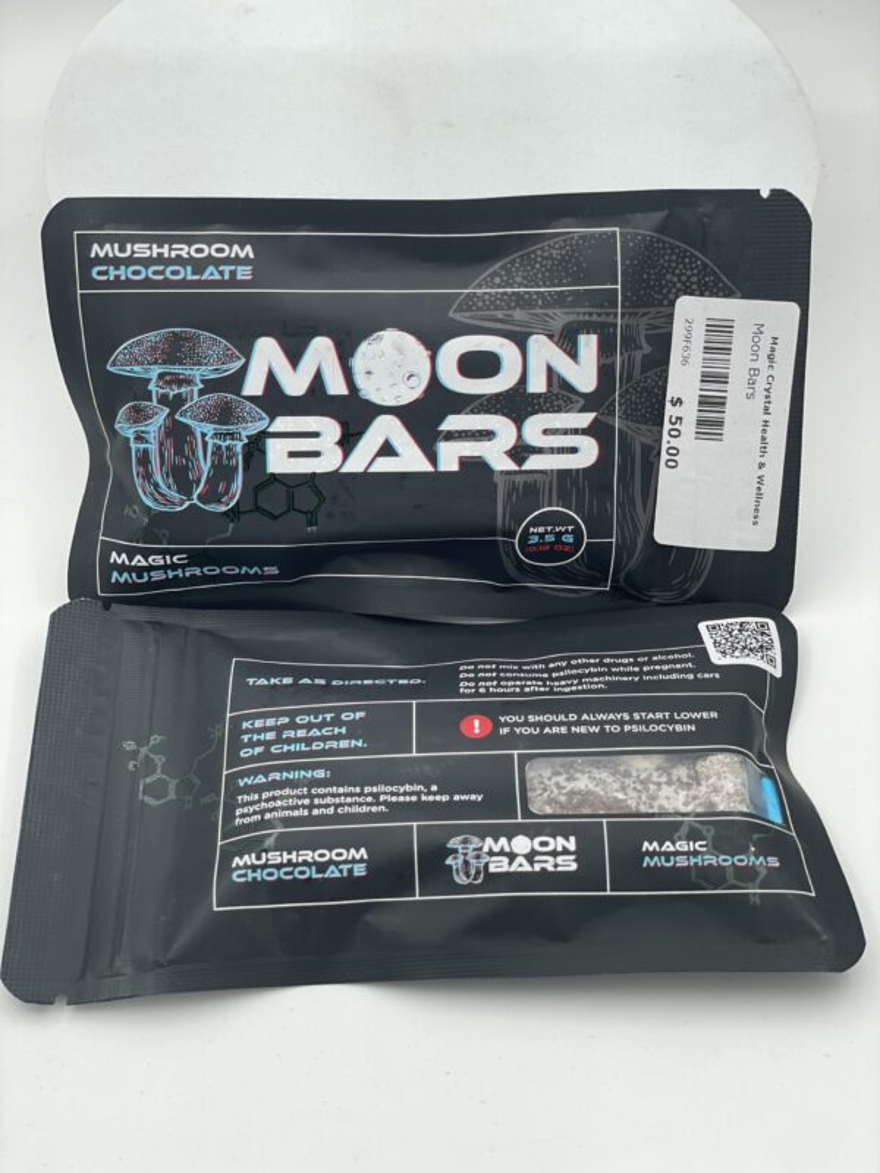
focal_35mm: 52
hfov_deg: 28.0
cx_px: 440
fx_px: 1763
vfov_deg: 36.8
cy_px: 586
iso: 25
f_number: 2
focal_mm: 6
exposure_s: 1/154
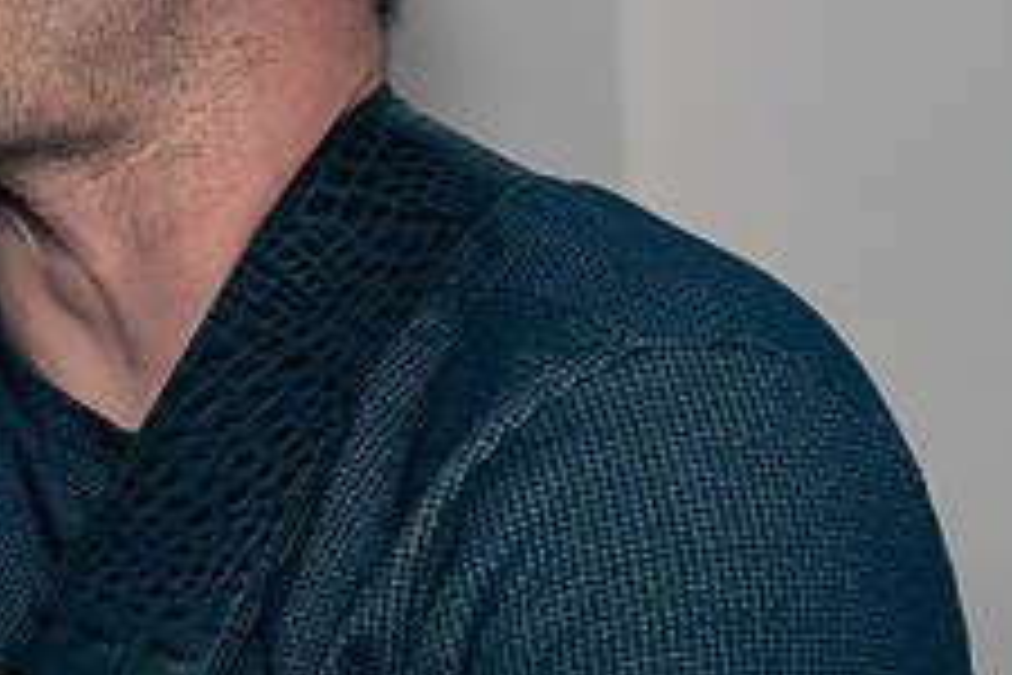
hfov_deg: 12.1
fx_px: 4638
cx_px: -239
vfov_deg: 8.3
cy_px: 396
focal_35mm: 165
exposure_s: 1/160
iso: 4000
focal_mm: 53
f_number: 4.5
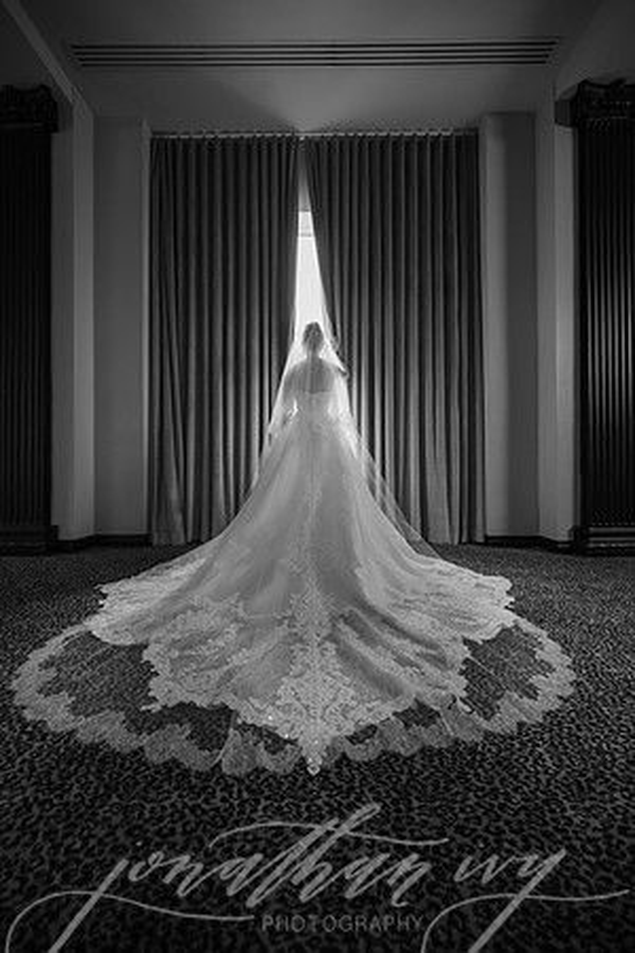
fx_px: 370
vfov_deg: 104.3
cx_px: 318
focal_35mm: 14
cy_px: 476
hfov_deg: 81.2
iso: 100
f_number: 4.5
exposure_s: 1/6
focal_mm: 14
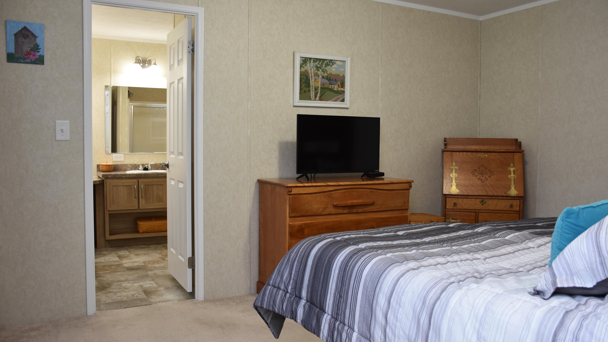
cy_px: 172
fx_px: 516
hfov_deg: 61.0
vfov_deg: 36.7
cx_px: 308
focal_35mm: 32
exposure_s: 1/60
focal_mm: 20
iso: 400
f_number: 4
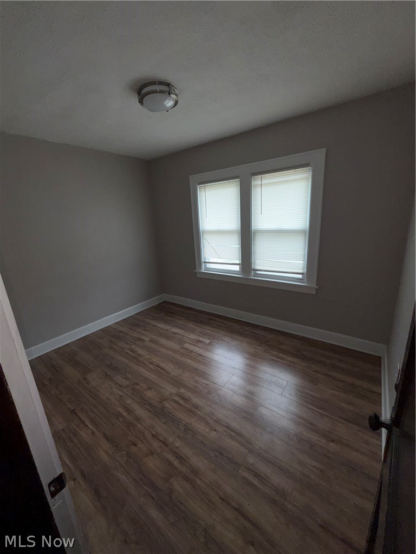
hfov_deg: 85.7
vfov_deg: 102.1
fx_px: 224
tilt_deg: -14.0
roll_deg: +2.5
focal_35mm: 14
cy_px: 277
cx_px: 208
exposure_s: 1/121
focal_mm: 2.22
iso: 25
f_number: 2.2
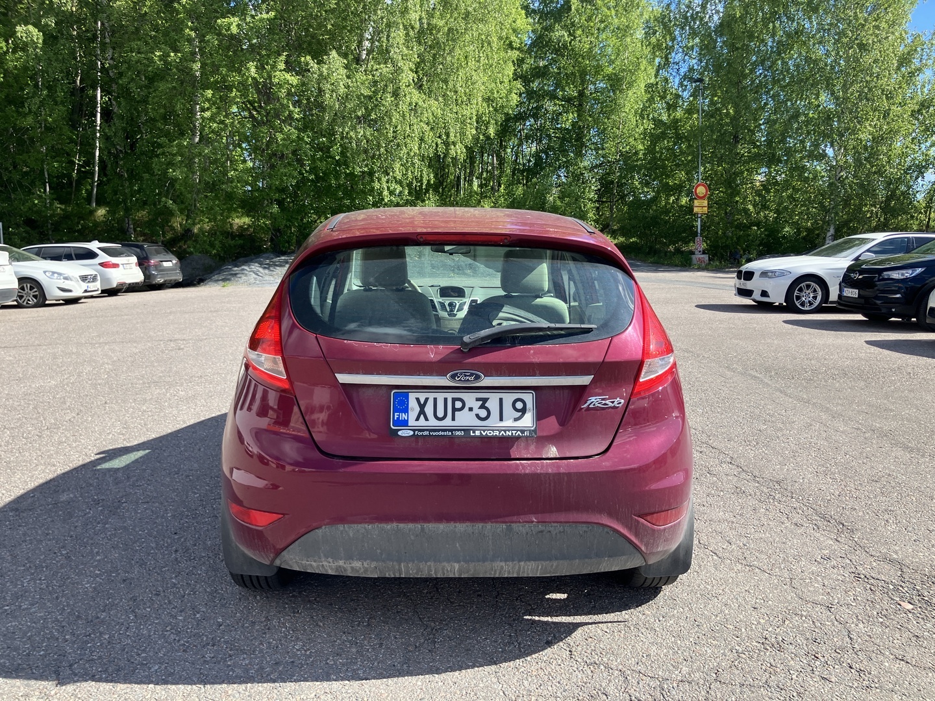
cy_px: 350
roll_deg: -0.4
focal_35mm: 28
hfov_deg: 63.4
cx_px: 468
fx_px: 756
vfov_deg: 49.7
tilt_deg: -7.6
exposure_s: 1/867
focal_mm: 3.99
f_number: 1.8
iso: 32
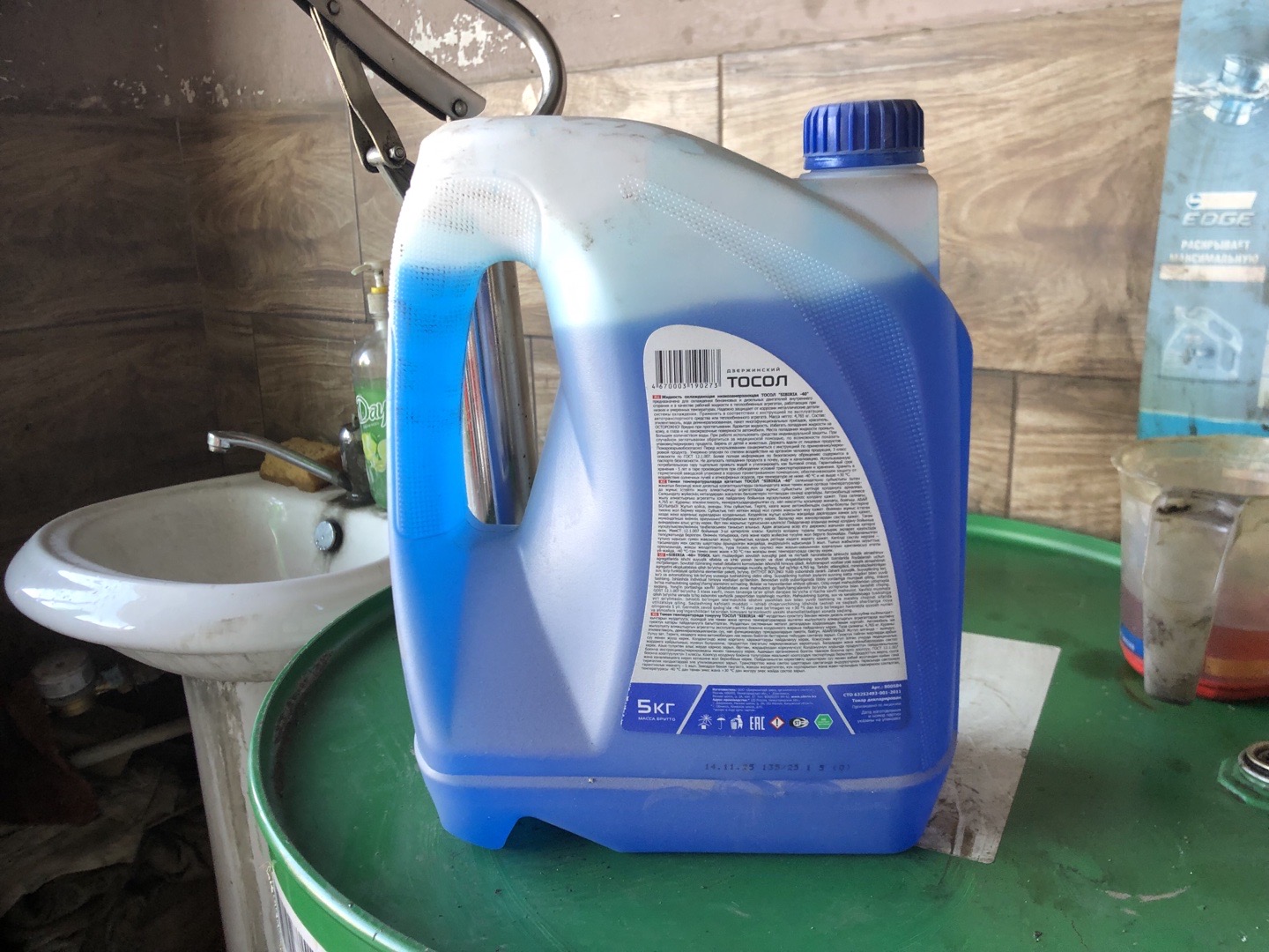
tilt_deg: -14.0
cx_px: 634
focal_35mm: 28
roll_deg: +2.9
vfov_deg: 49.7
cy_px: 476
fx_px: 1026
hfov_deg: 63.4
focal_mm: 4
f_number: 1.8
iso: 25
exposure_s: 1/30
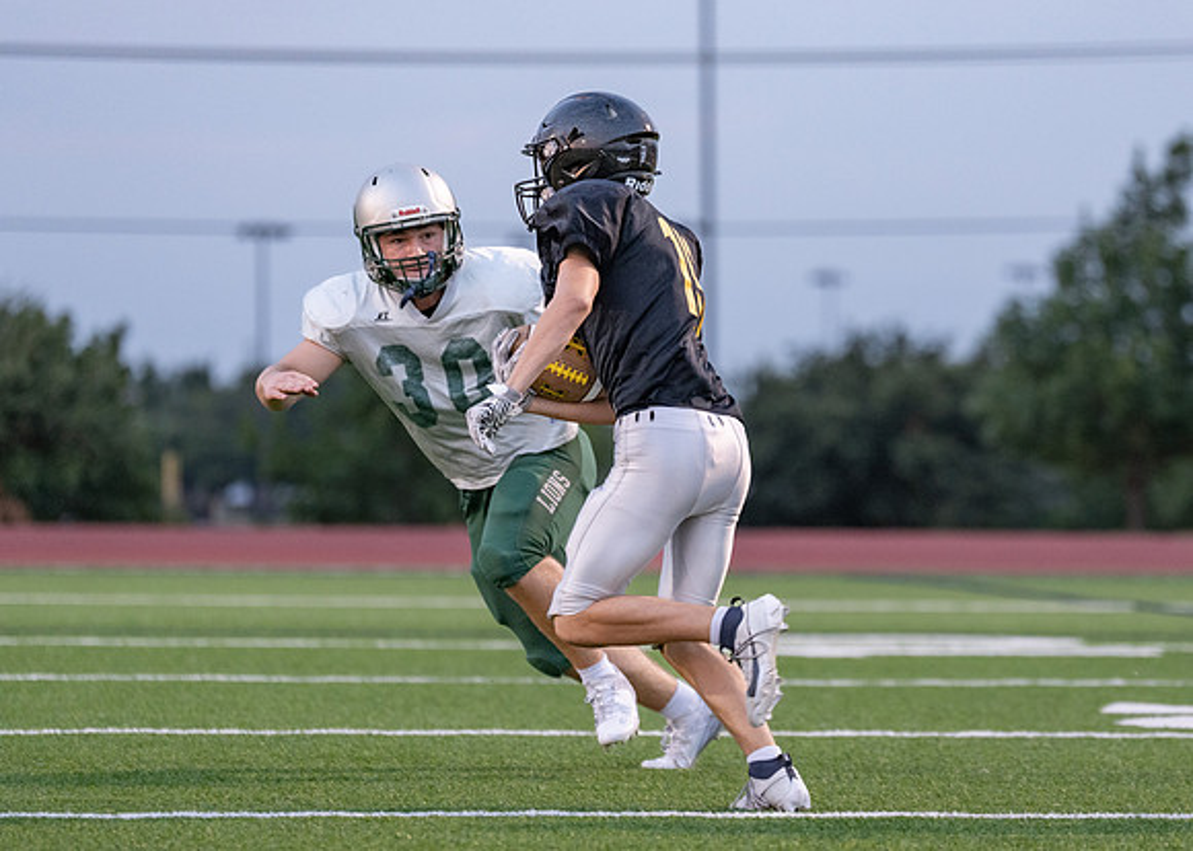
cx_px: 735
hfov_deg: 9.7
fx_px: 7019
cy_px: 443
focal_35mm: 207
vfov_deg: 6.9
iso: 2000
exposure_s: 1/1000
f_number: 2.8
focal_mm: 152
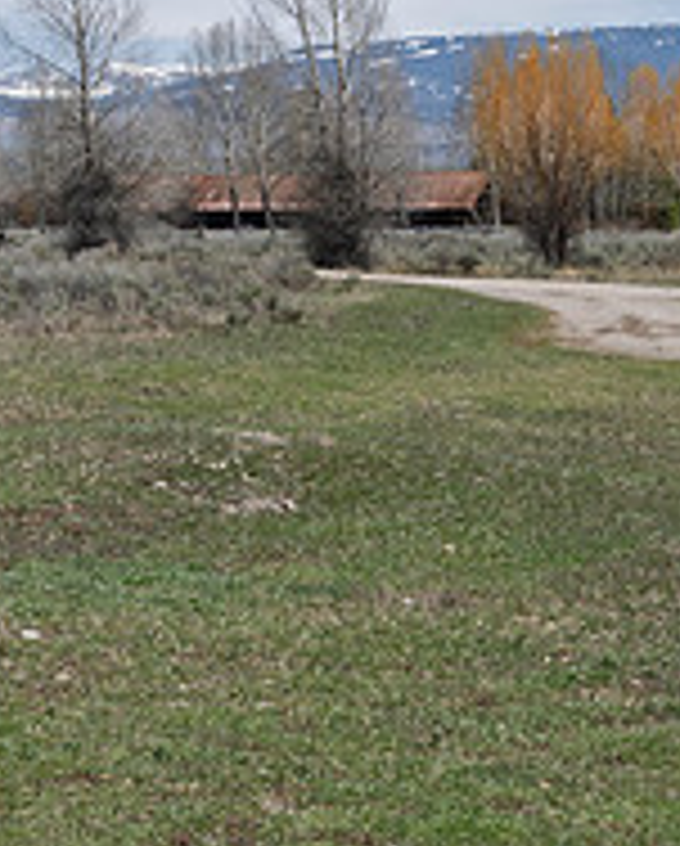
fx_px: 2610
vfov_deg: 18.2
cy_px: 101
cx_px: -90
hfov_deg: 14.5
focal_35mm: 104
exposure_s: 1/200
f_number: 16
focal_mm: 24
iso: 200
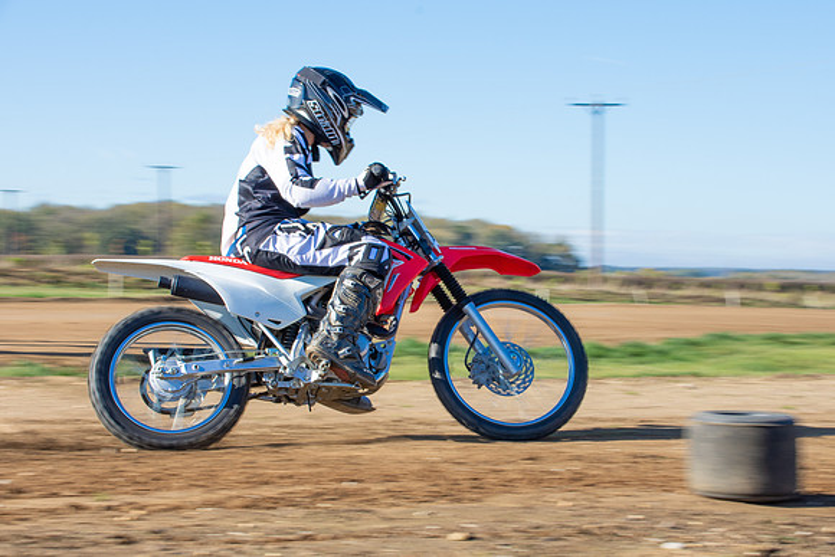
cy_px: 265
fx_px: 2142
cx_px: 447
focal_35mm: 92
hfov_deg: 22.1
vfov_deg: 14.8
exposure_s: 1/160
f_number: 13
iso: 200
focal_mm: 56
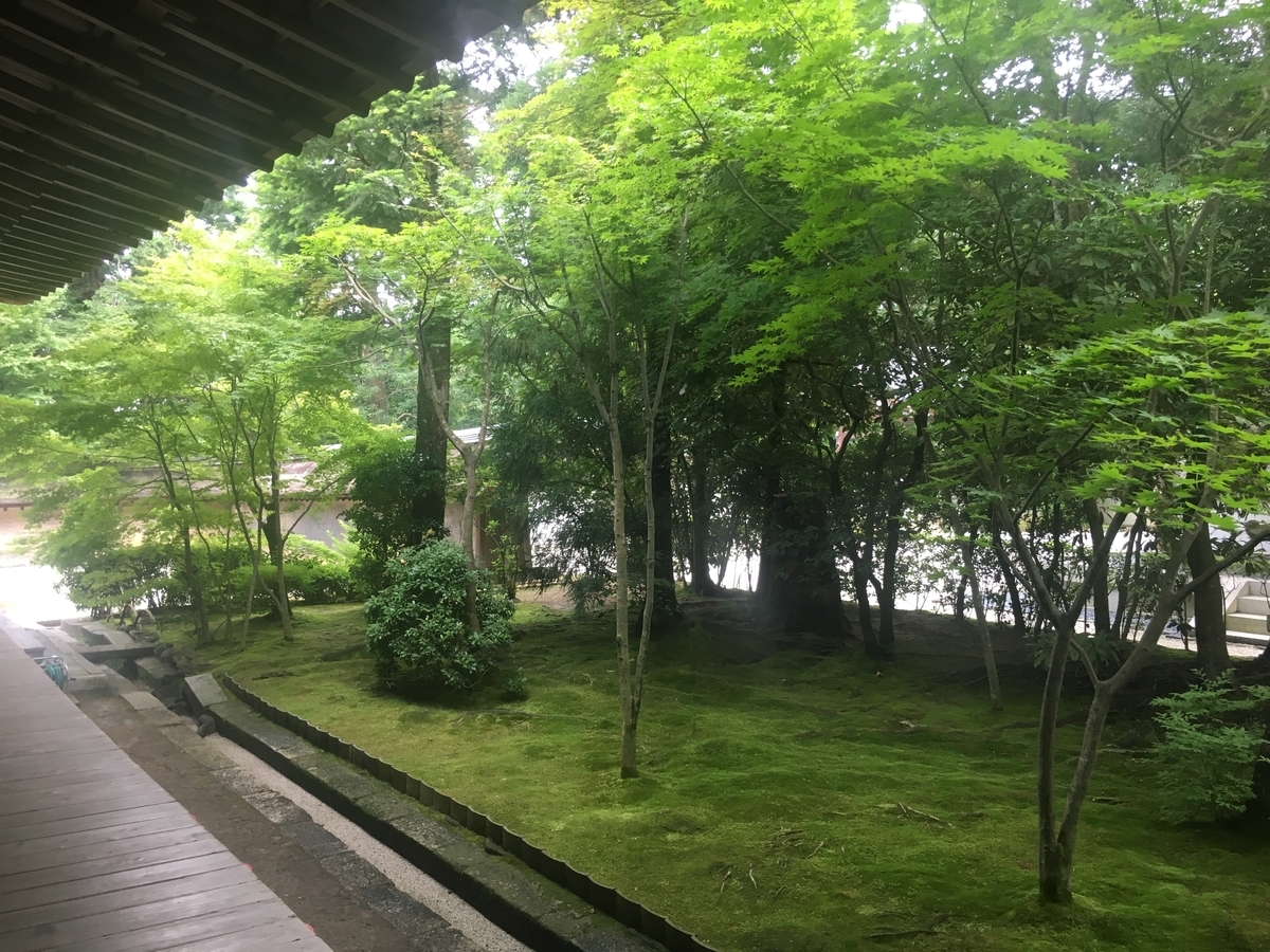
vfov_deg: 48.2
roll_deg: +0.5
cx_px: 635
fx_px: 1064
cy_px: 476
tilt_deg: -0.7
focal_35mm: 29
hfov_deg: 61.7
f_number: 2.2
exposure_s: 1/30
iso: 64
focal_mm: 4.15
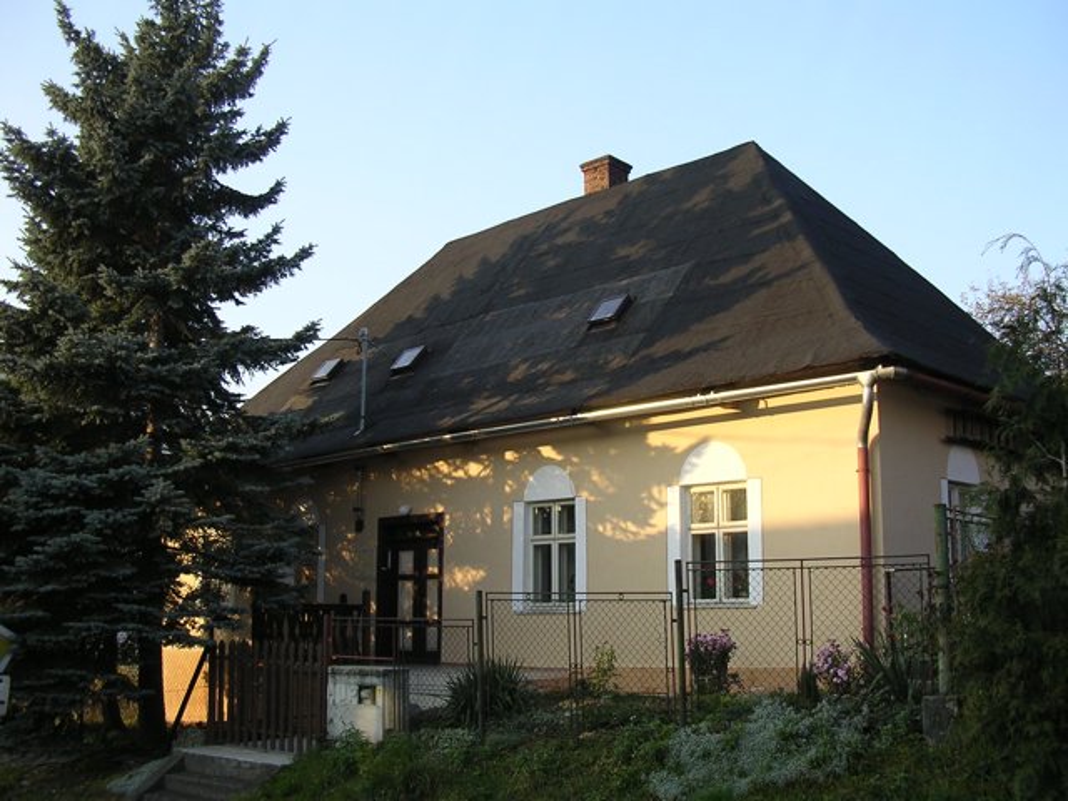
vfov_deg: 37.7
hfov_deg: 49.0
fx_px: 1172
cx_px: 534
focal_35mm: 38
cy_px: 400
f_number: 2.8
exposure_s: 1/250
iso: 100
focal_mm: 5.8
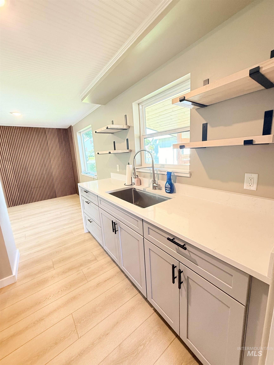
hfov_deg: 85.7
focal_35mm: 14
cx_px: 137
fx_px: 148
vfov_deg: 102.1
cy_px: 182
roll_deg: +3.3
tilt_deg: -10.9
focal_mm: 2.22
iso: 400
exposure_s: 1/60
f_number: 2.2
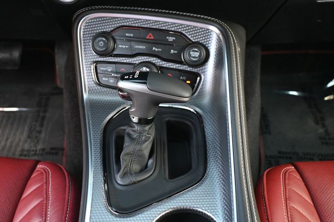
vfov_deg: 27.2
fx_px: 459
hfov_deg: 40.0
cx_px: 167
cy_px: 111
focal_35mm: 50
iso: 3200
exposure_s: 1/125
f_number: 5
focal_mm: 33
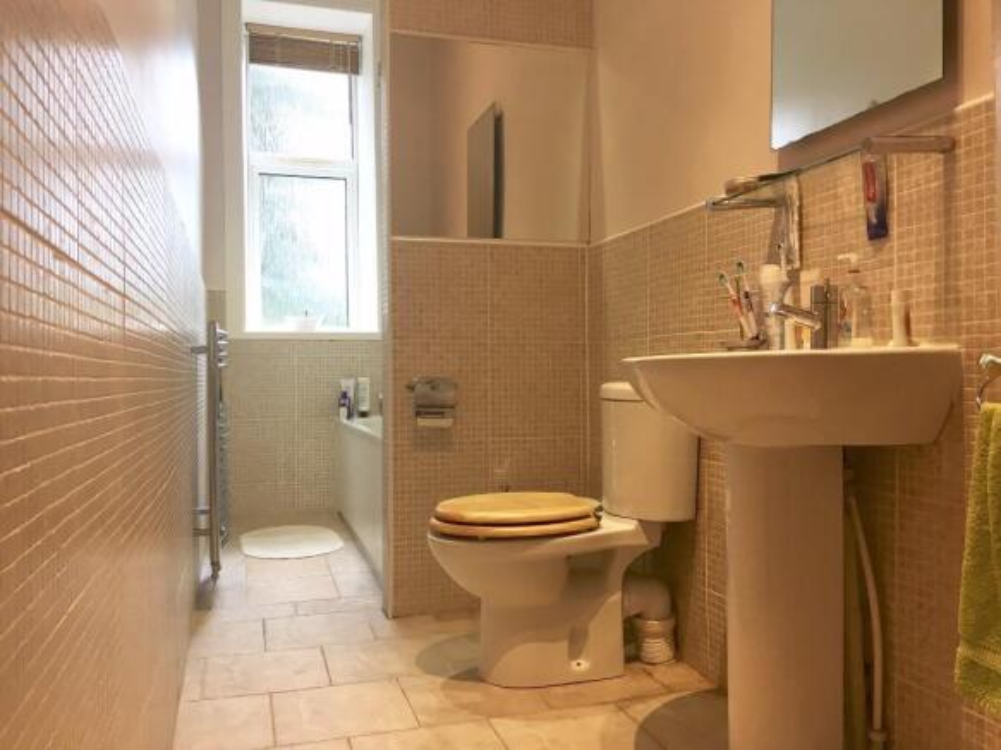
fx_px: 838
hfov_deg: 61.7
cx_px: 500
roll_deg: -0.1
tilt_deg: -0.1
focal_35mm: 29
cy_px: 375
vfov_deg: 48.2
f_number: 2.2
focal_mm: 4.15
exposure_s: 1/33
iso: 64
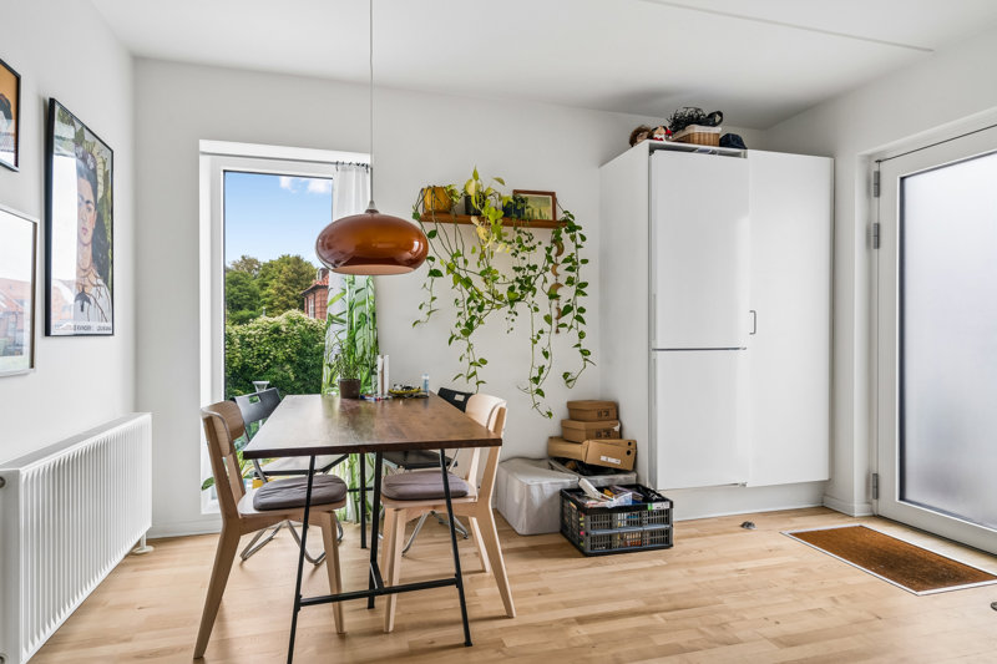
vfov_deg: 61.9
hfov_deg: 84.0
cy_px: 332
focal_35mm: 20
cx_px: 498
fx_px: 554
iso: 800
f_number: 7.1
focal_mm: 20
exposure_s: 1/5
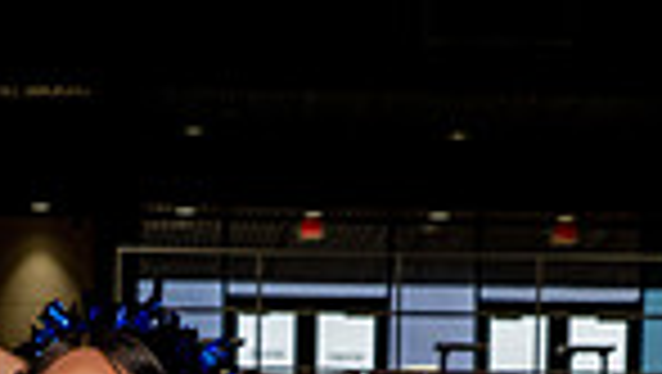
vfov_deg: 6.4
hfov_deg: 12.0
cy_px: 973
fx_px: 3145
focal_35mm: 179
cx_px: 167
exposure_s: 1/320
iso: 800
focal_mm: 56
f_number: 7.1
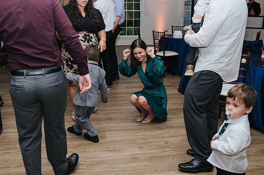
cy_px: 95
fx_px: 298
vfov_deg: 32.9
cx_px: 115
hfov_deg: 47.7
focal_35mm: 41
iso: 800
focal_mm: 35
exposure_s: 1/200
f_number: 3.2
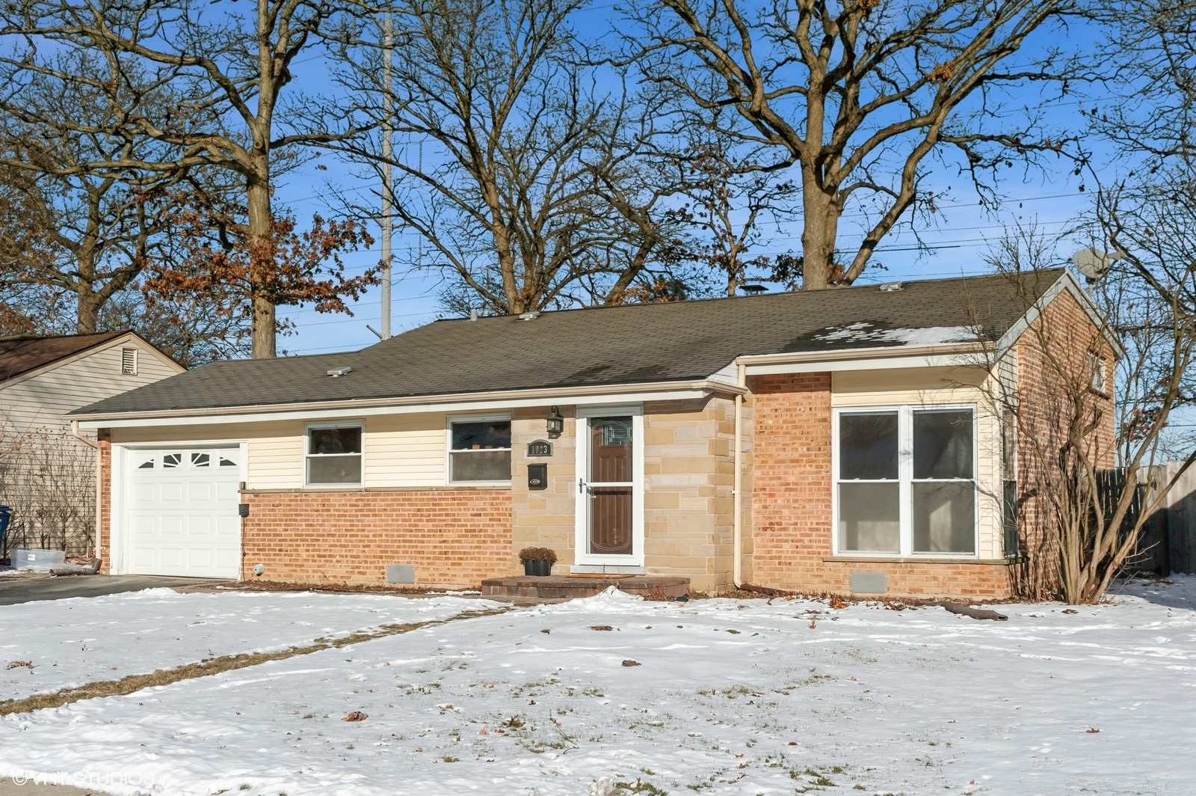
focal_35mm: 40
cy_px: 398
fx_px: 1328
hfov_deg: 48.5
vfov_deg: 33.3
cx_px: 598
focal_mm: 40
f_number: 8
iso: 200
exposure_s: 1/8000
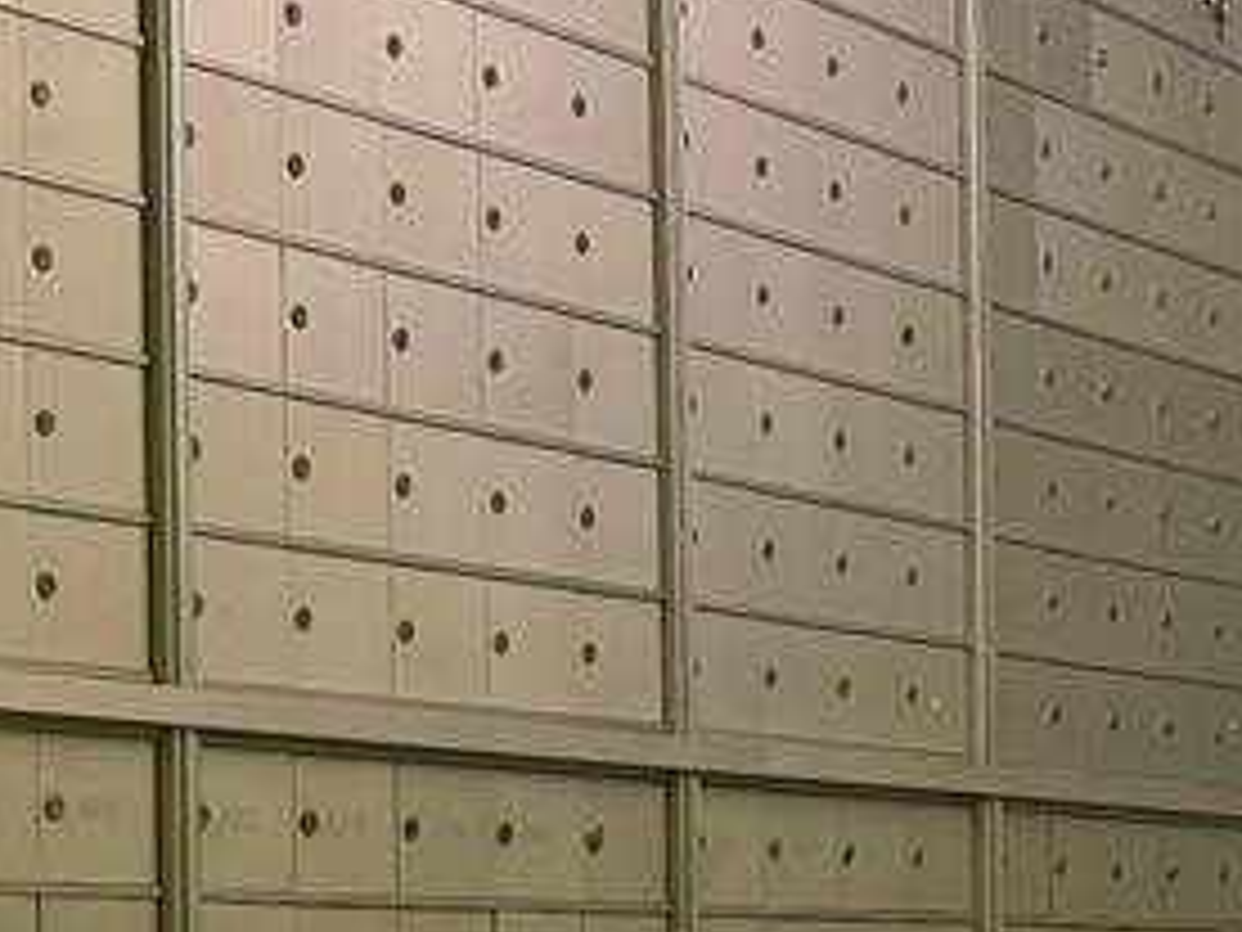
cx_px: 2259
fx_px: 4987
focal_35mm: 139
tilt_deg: -0.3
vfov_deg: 10.5
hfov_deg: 12.8
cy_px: 1090
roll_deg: +0.0
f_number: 1.78
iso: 200
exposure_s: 1/120
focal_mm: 6.76
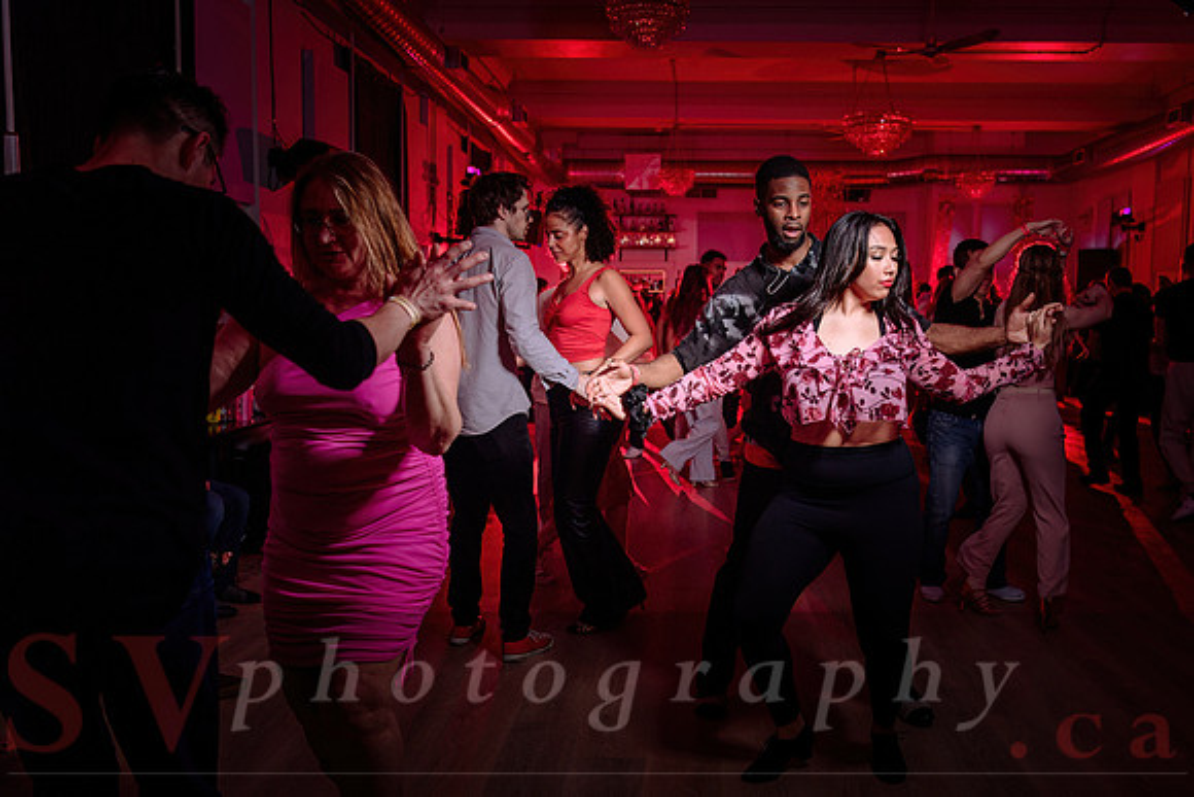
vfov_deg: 38.4
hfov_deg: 55.1
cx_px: 662
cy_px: 442
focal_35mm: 34
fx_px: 1141
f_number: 2.8
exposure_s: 1/80
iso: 500
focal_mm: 31
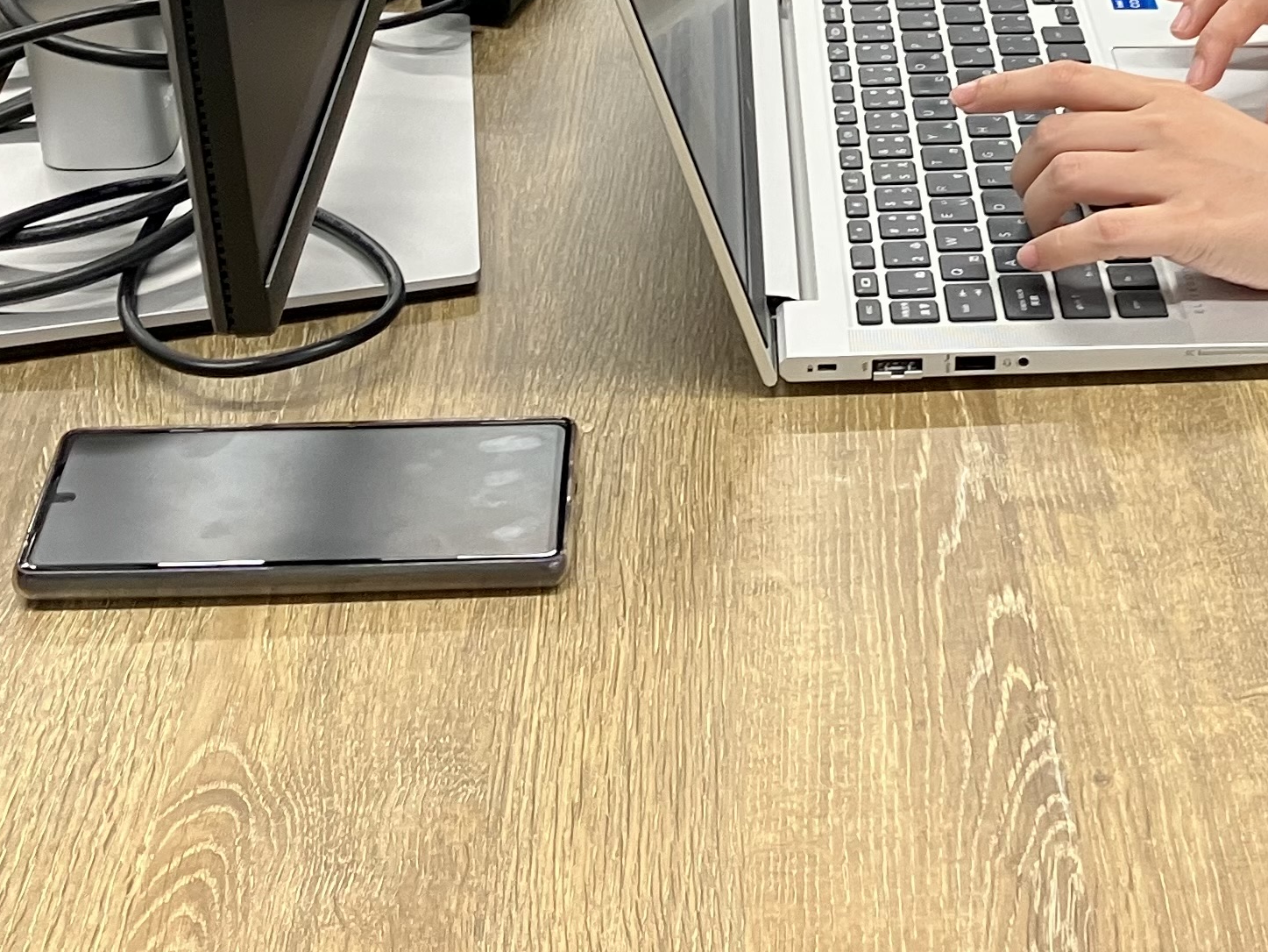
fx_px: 2858
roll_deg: -0.7
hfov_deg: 24.7
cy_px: -352
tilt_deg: -18.0
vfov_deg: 17.5
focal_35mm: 78
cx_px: 961
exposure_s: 1/50
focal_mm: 3.99
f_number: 1.8
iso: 64
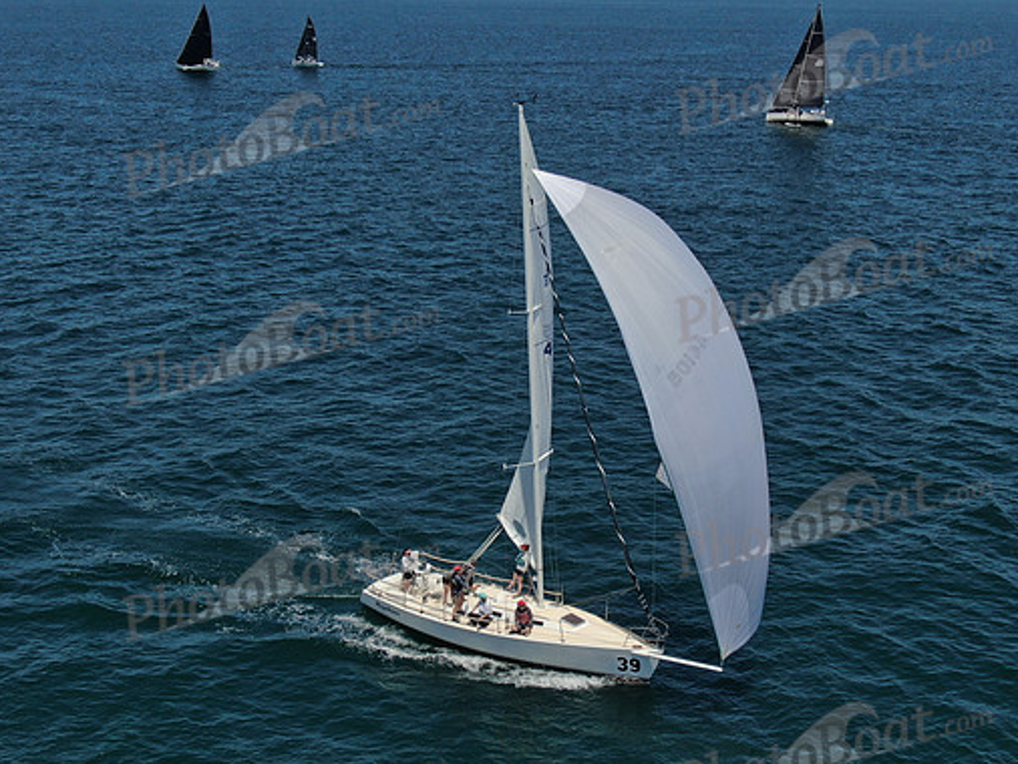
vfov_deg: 26.6
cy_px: 433
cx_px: 559
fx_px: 1618
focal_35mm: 55
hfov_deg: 34.9
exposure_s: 1/1600
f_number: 3.8
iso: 100
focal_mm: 8.6
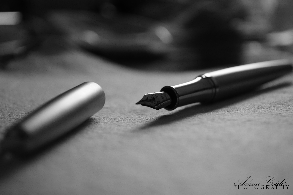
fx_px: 488
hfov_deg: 33.4
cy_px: 98
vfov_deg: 22.6
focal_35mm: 60
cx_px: 146
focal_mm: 40
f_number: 5.3
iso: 1000
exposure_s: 1/100
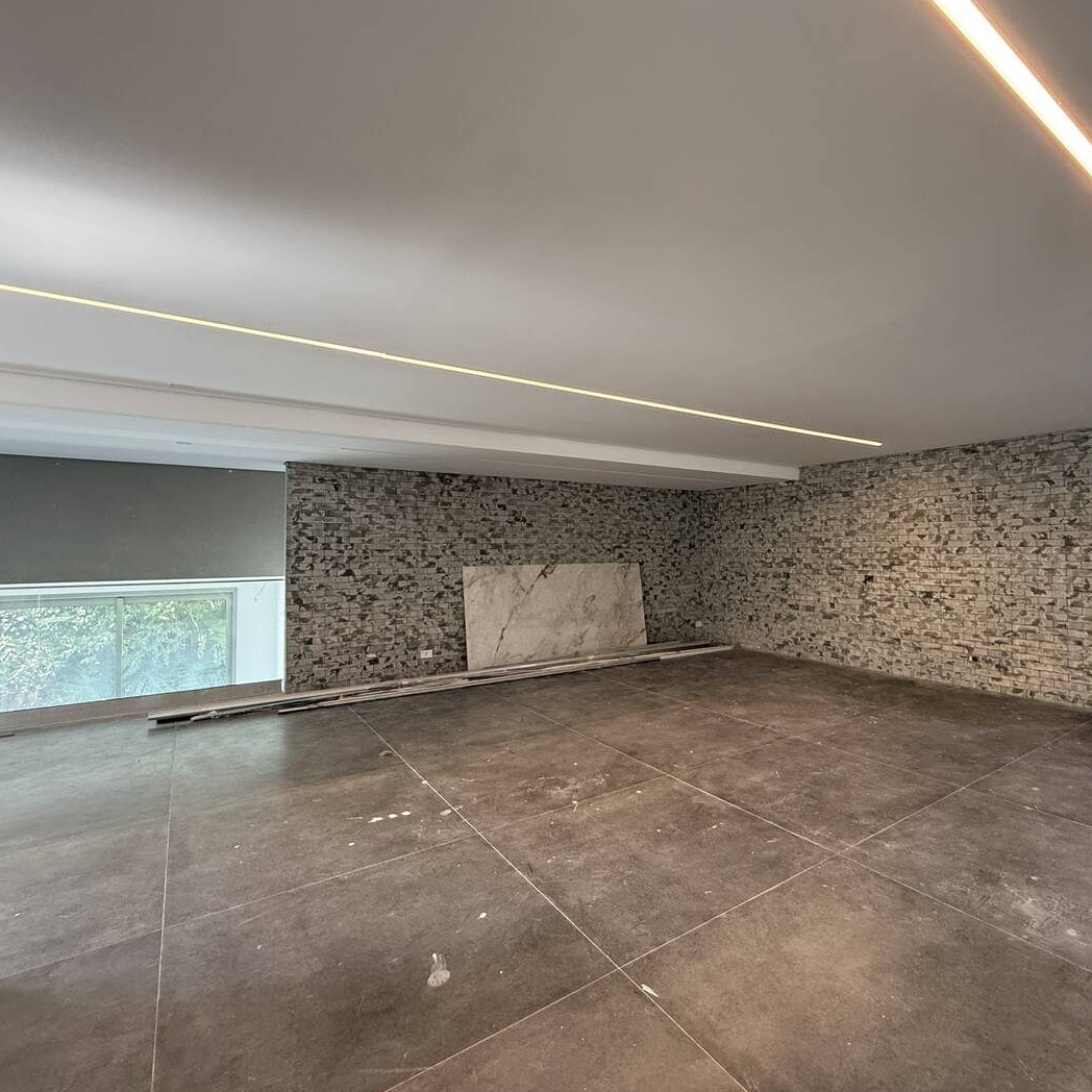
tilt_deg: +2.0
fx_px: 607
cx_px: 653
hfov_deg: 83.0
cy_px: 532
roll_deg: +0.0
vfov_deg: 84.0
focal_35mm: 17
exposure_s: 1/99
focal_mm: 2.22
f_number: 2.2
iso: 200
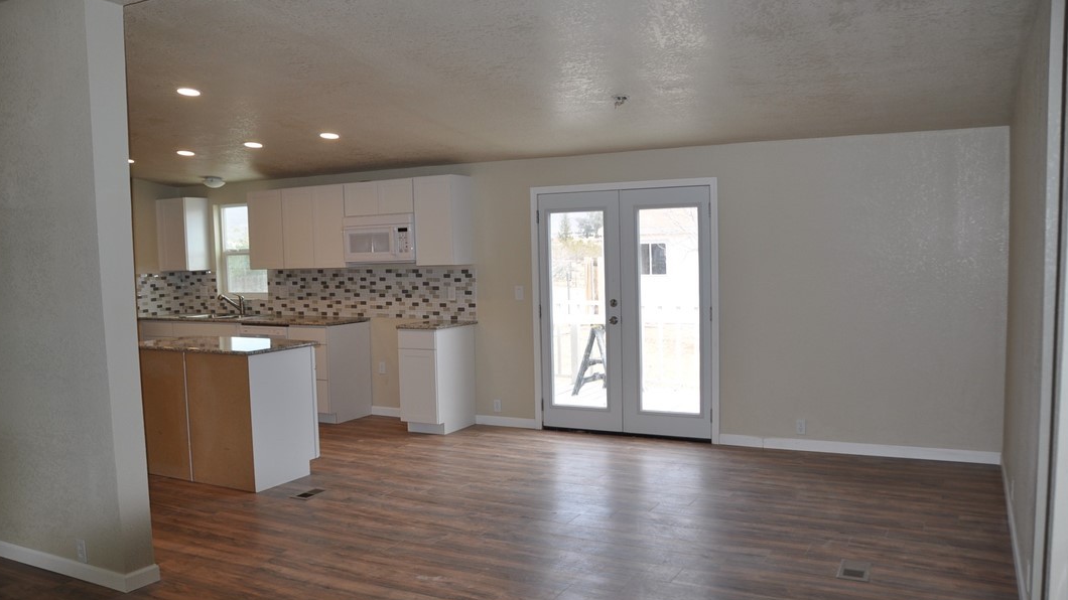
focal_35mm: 29
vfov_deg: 40.2
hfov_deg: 66.1
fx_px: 821
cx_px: 534
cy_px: 315
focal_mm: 18
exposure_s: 1/200
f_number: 3.5
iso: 280
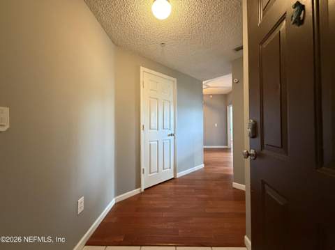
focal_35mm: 14
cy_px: 125
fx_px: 135
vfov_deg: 85.6
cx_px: 168
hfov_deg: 102.1
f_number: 2.2
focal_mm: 2.22
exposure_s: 1/60
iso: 800
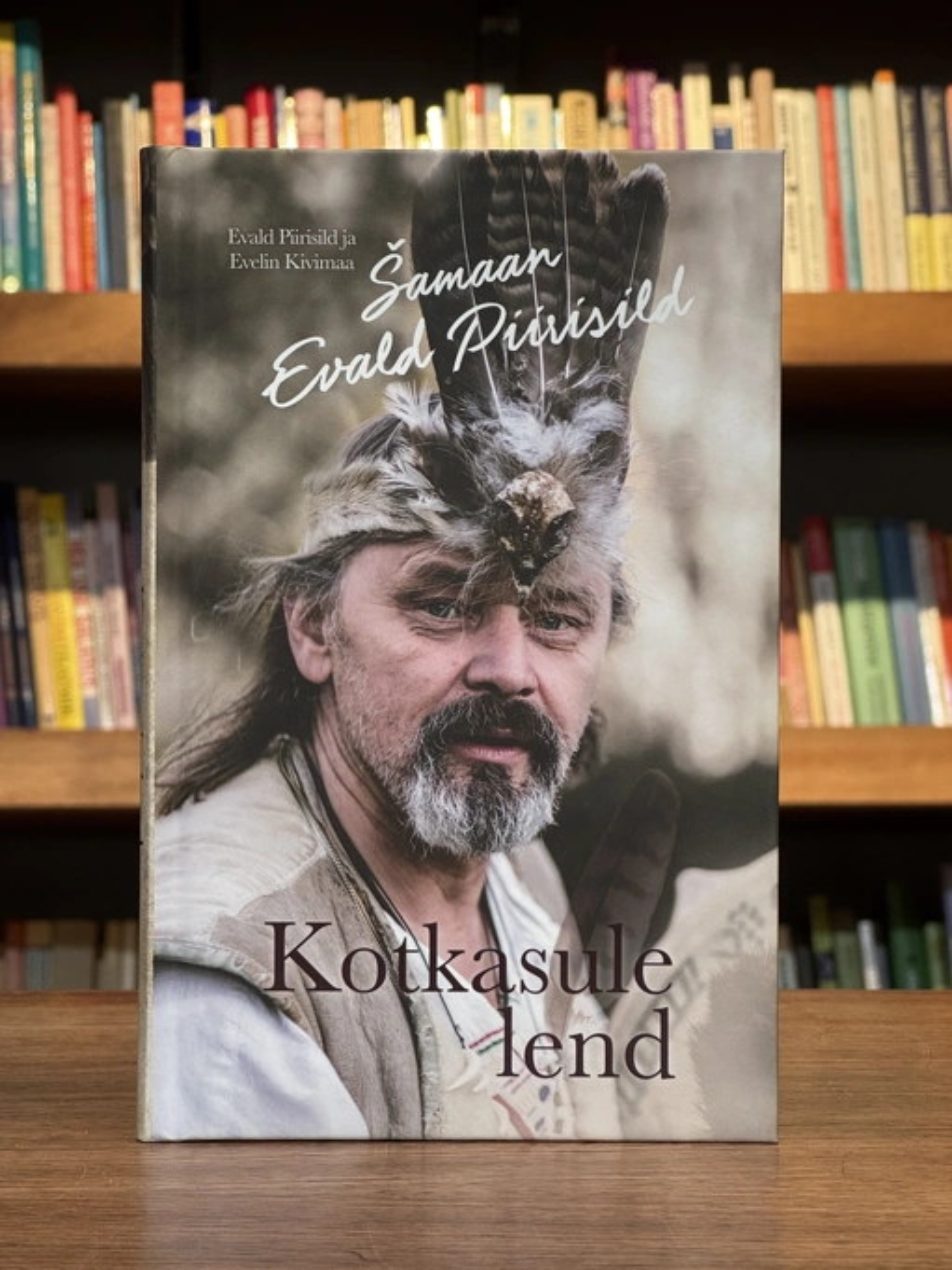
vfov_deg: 25.3
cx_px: 476
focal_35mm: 77
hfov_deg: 19.1
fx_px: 2823
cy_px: 635
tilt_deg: -1.3
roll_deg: -0.3
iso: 200
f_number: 2.8
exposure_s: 1/99
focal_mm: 9
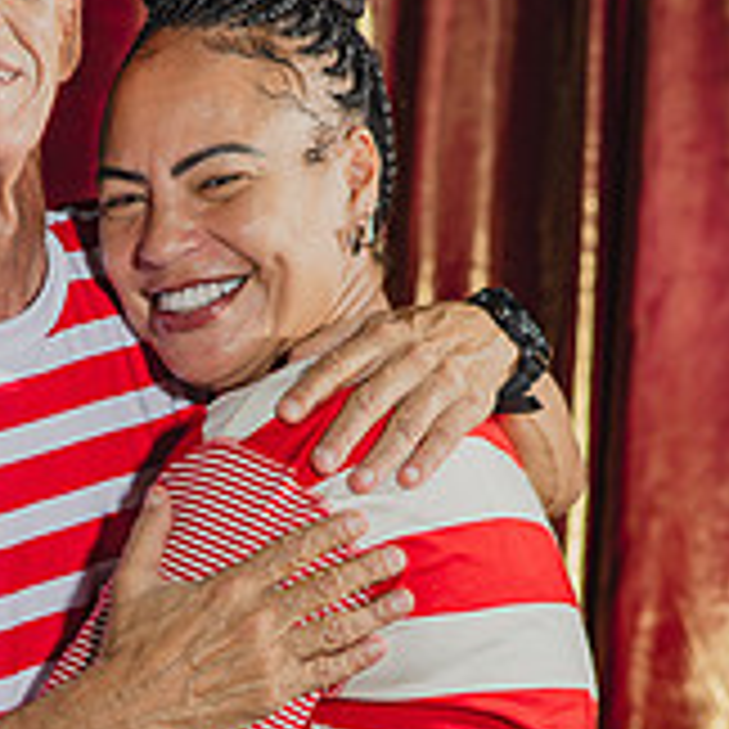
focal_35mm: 200
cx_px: 218
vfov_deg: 8.7
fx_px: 4765
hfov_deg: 8.7
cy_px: 616
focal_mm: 85
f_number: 2.5
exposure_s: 1/200
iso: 200
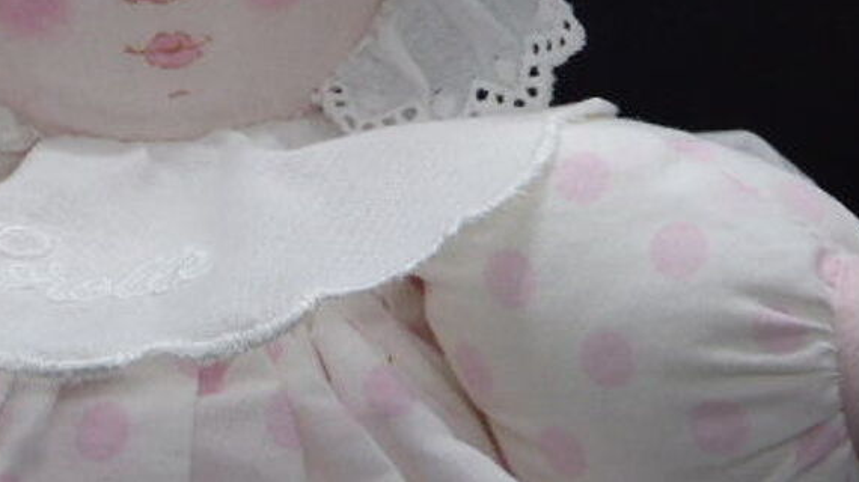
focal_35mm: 109
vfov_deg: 10.9
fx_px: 2482
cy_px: -81
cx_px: 137
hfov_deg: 19.4
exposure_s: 1/60
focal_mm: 9.7
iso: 160
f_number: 4.6
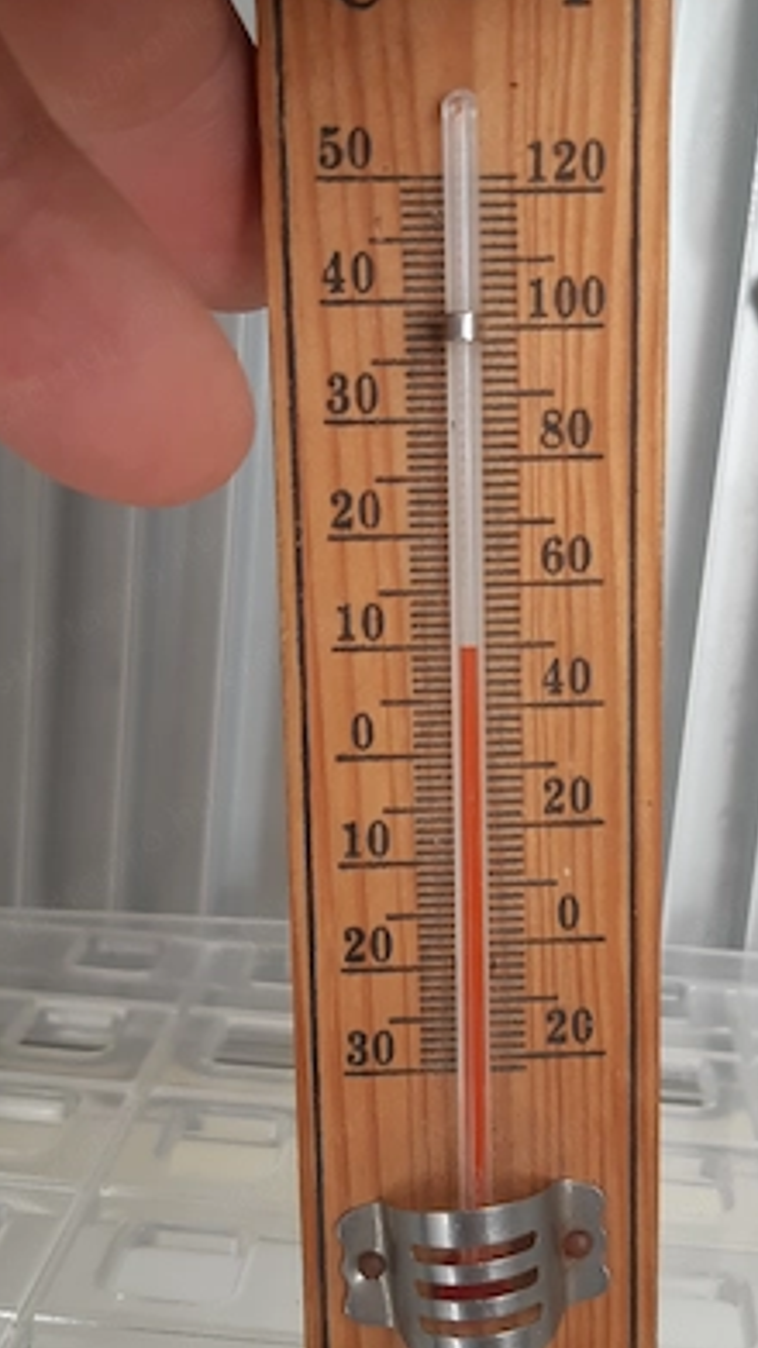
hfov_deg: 39.9
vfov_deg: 66.1
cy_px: 665
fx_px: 1036
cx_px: 469
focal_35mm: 29
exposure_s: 1/50
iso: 64
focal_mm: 3.93
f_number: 1.7
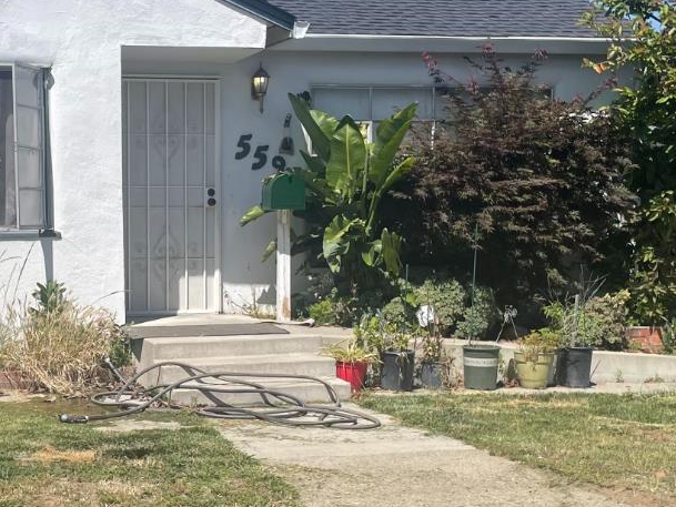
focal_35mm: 64
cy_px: 308
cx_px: 142
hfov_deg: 29.6
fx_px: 1250
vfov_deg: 22.9
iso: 32
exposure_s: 1/4651
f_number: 1.6
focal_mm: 4.2
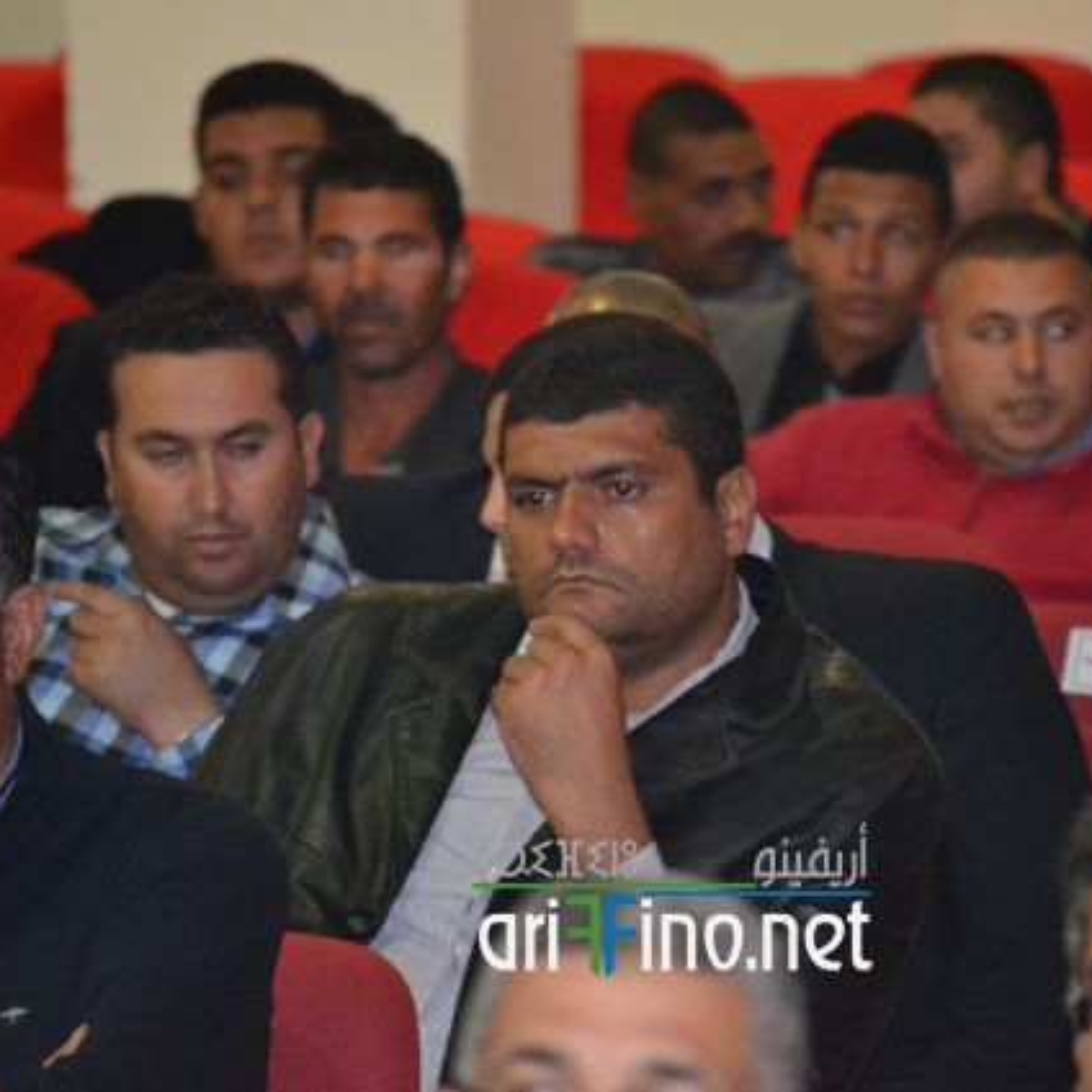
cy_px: 546
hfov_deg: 4.6
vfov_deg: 4.6
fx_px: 13741
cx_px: 677
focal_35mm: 385
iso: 3200
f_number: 5.6
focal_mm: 200
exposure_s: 1/60
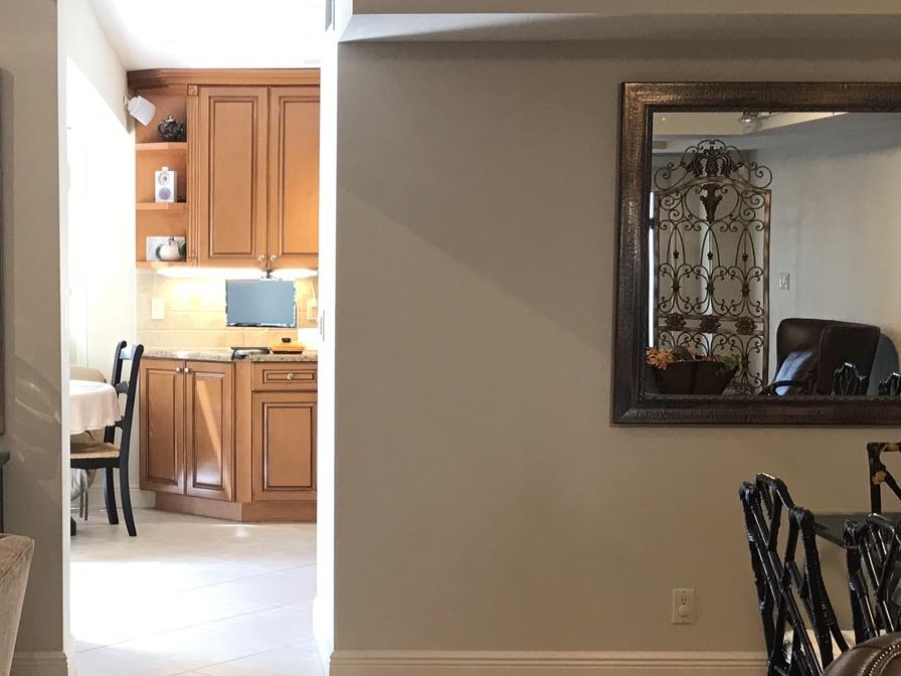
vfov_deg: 22.9
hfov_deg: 29.7
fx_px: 1666
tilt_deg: -5.7
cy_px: 410
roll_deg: +0.2
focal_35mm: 64
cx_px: 210
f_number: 1.8
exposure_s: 1/24
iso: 32
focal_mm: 3.99
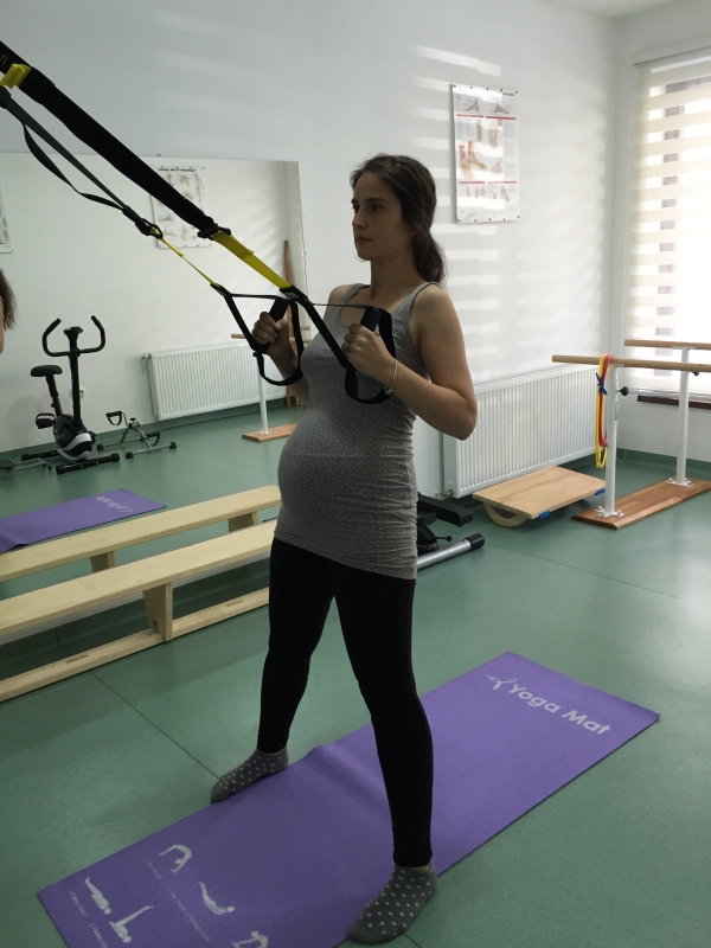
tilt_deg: -15.2
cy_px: 474
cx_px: 356
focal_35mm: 29
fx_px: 794
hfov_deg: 48.2
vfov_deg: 61.7
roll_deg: +3.6
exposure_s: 1/30
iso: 100
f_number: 2.2
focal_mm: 4.15
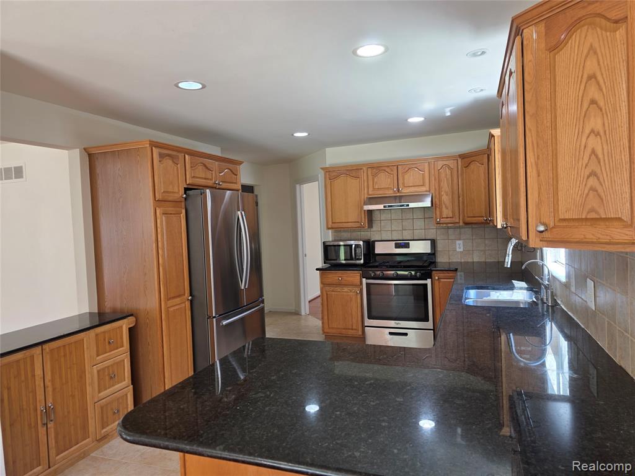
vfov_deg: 58.9
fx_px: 422
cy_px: 238
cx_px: 318
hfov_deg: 73.9
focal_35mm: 23
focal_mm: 6.3
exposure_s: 1/120
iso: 64
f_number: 1.7
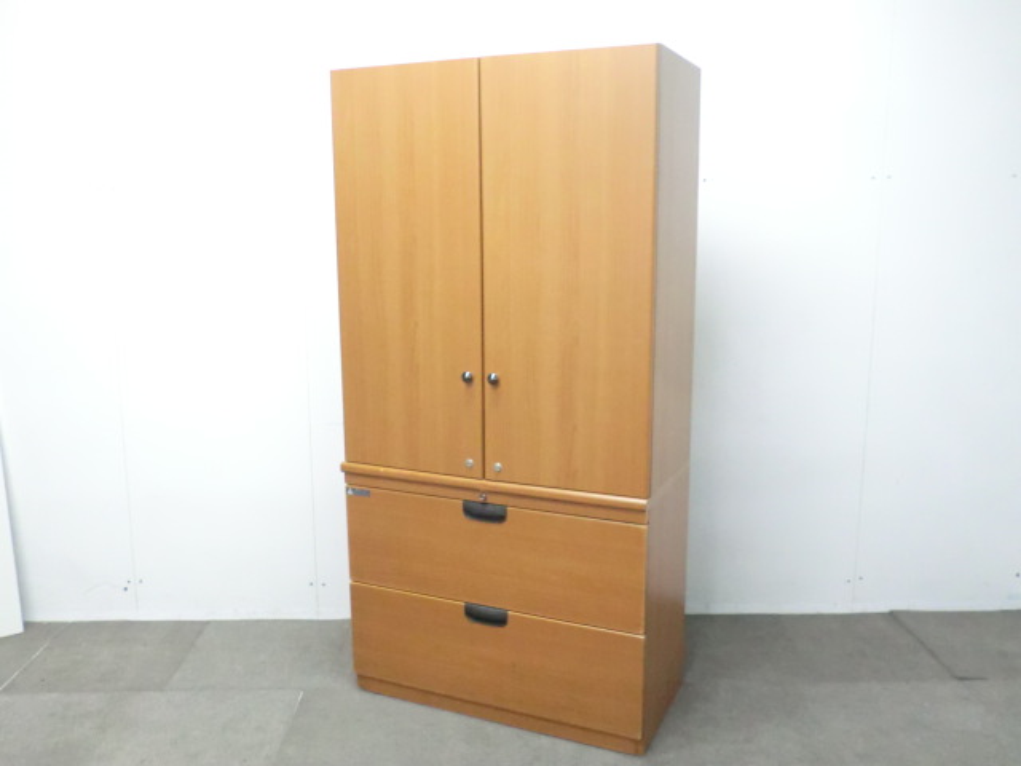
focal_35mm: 32
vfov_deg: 44.2
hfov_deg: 56.8
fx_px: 944
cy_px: 383
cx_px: 510
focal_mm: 5.8
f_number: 3.5
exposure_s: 1/30
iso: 800
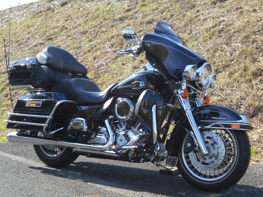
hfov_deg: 33.2
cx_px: 132
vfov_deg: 25.2
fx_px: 441
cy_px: 98
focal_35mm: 58
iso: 80
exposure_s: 1/250
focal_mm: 10
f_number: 4.9
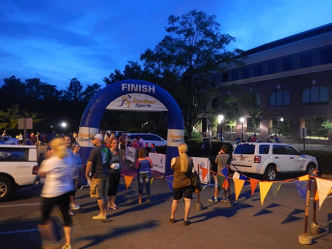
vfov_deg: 49.7
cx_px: 166
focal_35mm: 28
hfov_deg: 63.4
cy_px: 124
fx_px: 269
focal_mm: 5
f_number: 3.9
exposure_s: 1/6
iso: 800
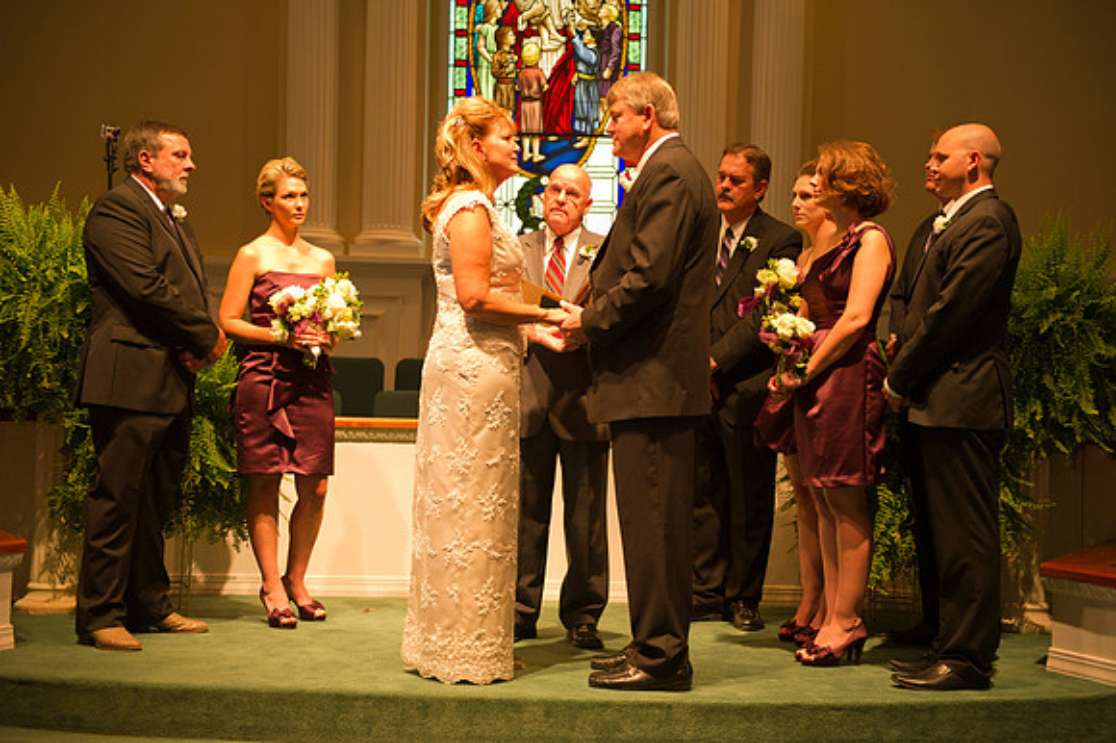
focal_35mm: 52
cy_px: 372
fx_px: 1611
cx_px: 558
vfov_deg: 26.0
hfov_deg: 38.2
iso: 1600
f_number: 2.8
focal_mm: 52
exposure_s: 1/60
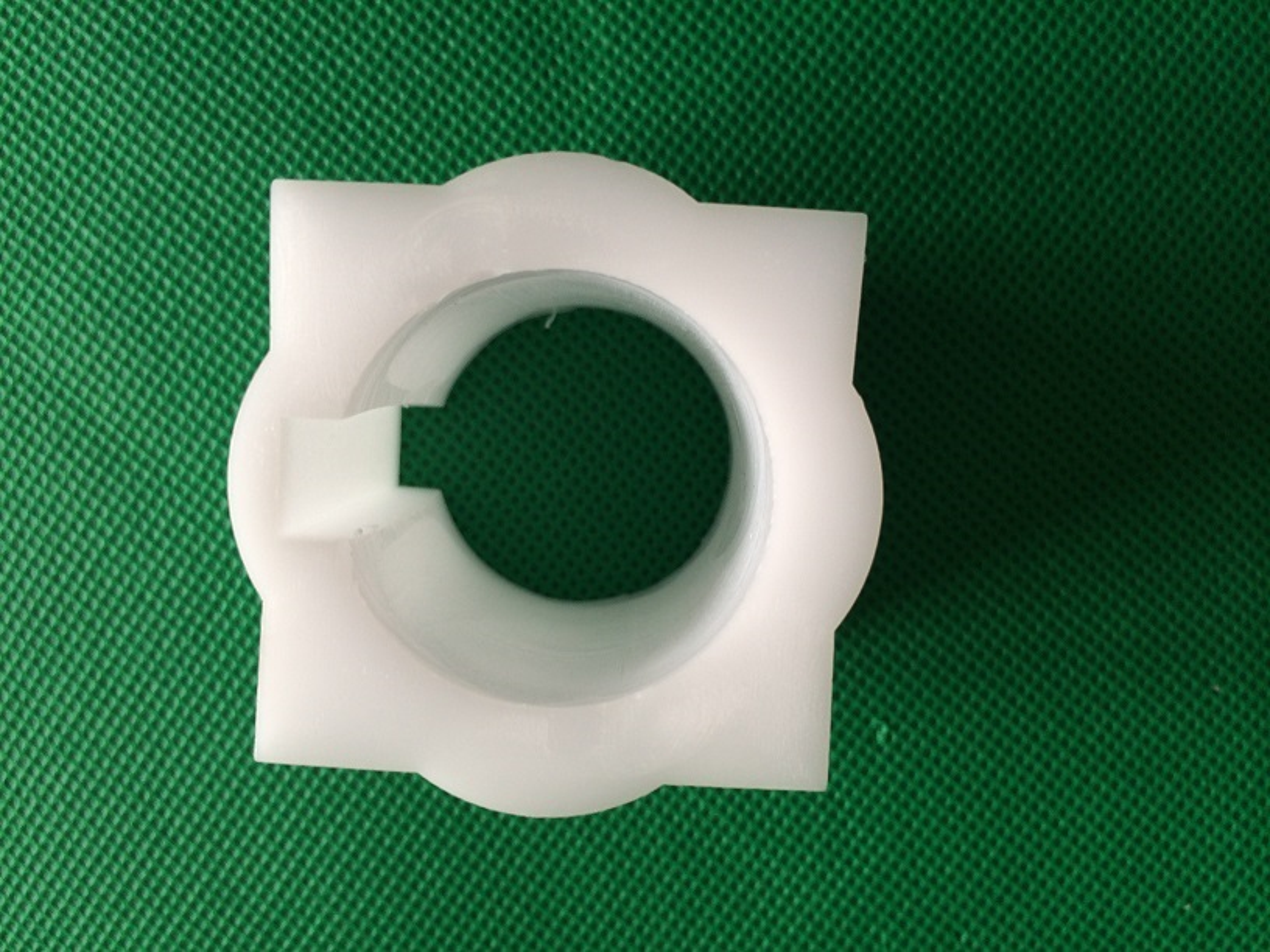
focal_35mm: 30
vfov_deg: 46.8
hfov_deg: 60.0
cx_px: 635
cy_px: 476
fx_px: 1101
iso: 50
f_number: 2.2
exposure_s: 1/50
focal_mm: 4.12
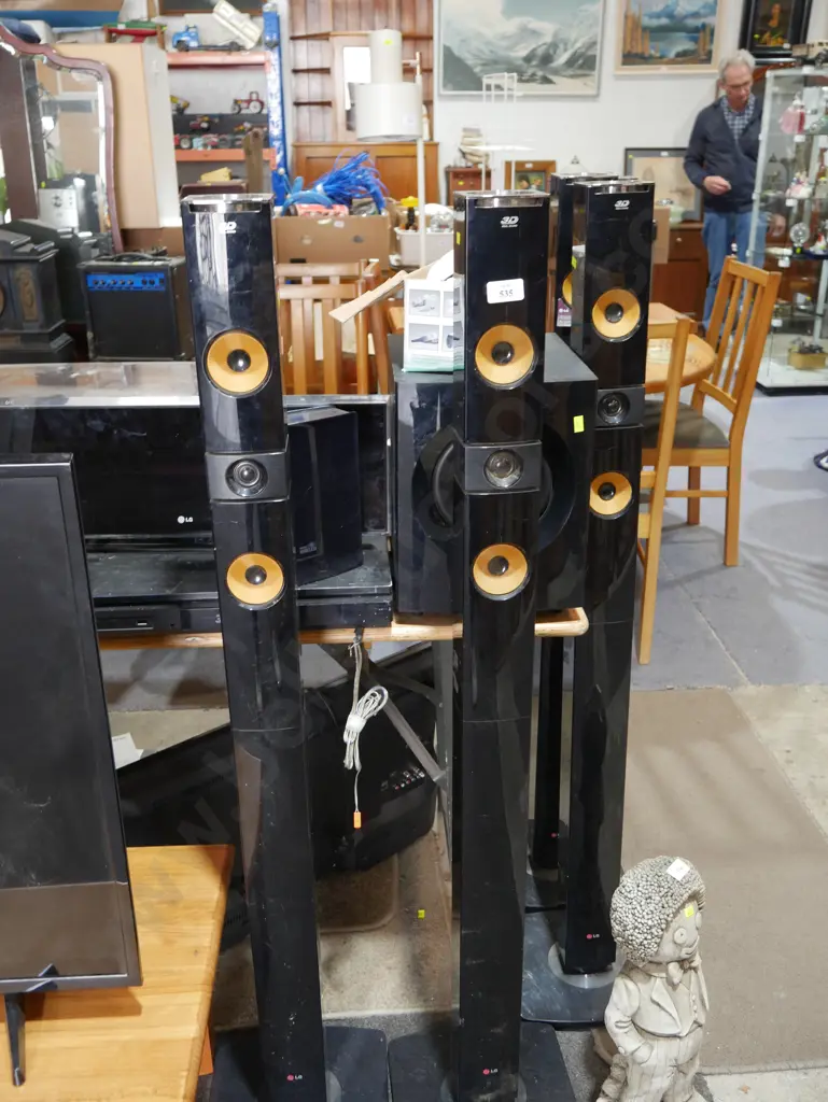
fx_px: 1020
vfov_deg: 56.8
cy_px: 551
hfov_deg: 44.2
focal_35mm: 32
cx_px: 414
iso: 500
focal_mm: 16
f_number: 3.6
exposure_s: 1/60
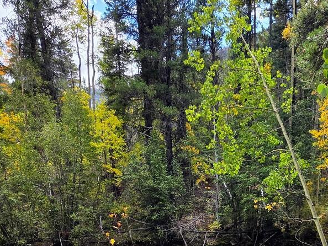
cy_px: 251
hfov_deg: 52.1
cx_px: 204
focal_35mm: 35
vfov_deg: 36.3
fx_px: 332
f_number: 1.9
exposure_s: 1/647
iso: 40
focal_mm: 2.2
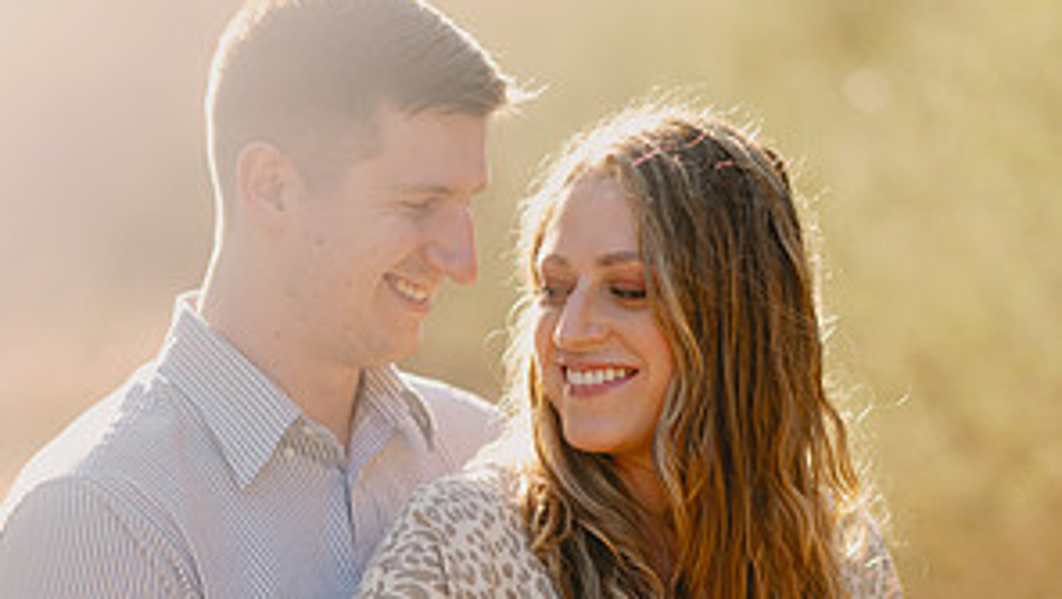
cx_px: 529
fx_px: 3804
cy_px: 560
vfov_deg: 9.0
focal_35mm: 135
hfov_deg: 15.9
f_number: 2
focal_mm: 85
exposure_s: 1/1250
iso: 100
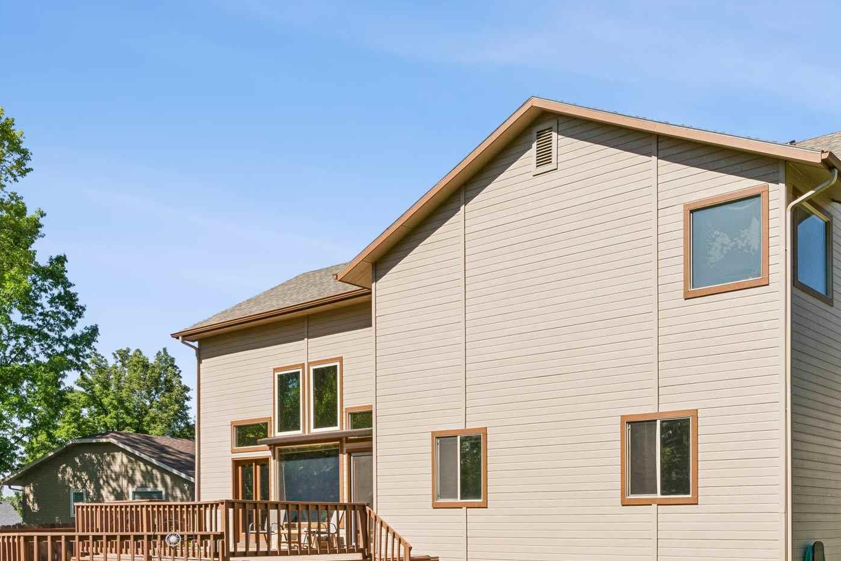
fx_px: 864
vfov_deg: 33.6
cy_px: 528
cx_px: 667
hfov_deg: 49.1
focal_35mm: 37
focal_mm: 16.9
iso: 400
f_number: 13
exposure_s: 1/250
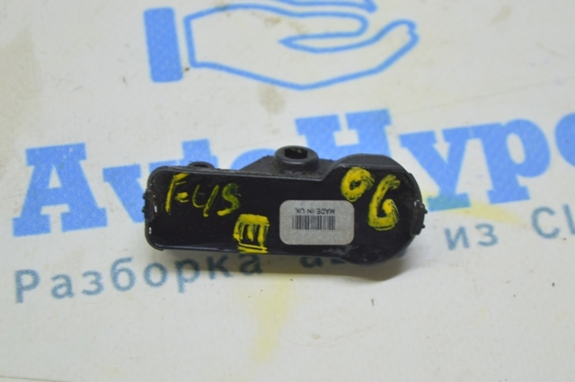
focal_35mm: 82
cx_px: 288
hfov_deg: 24.6
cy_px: 191
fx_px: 1316
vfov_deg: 16.5
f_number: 5.6
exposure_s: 1/20
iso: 400
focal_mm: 55
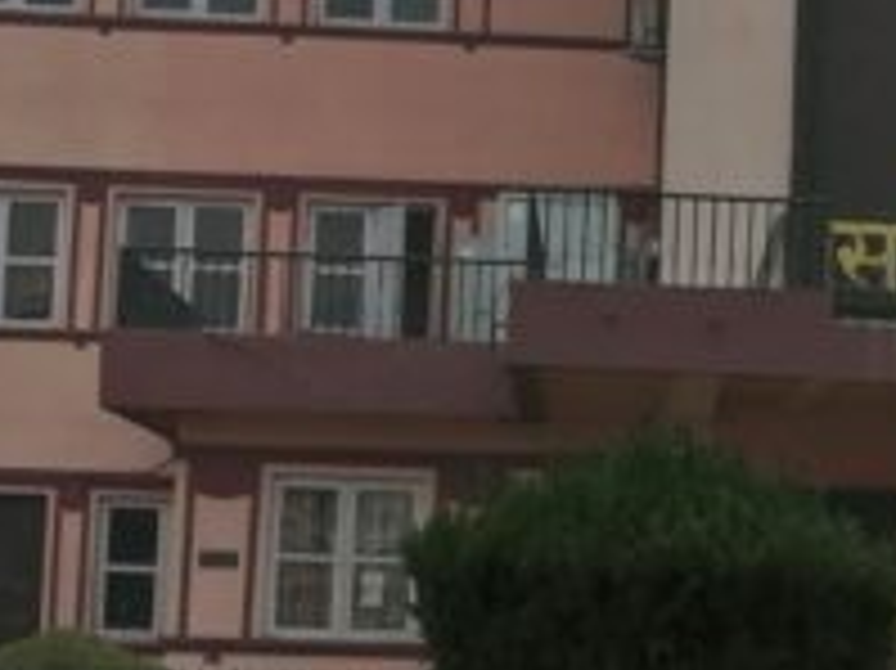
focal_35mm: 119
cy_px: 229
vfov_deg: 12.4
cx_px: 869
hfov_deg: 16.3
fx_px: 3078
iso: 50
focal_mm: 3.62
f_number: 1.8
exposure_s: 1/789
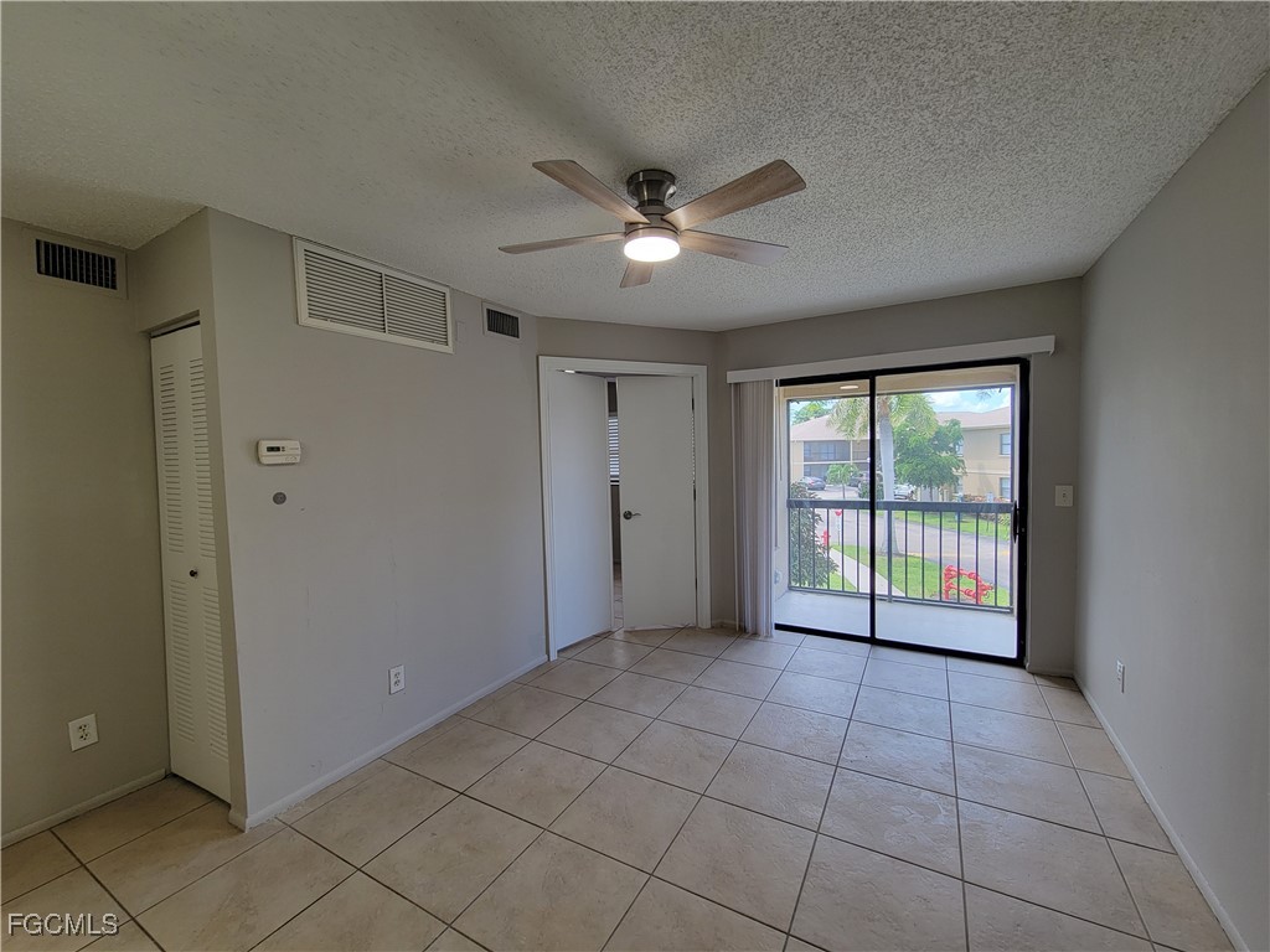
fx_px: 477
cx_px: 635
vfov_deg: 89.9
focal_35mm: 13
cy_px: 476
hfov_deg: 106.2
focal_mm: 2.2
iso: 50
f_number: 2.2
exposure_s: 1/60
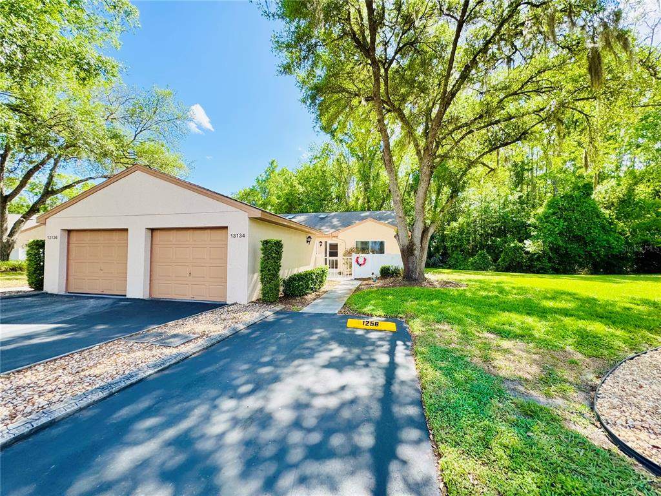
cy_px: 248
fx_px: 267
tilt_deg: +4.8
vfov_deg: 85.7
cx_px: 330
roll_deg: -0.2
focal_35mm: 14
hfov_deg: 102.1
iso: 40
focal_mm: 2.22
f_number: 2.2
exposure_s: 1/470
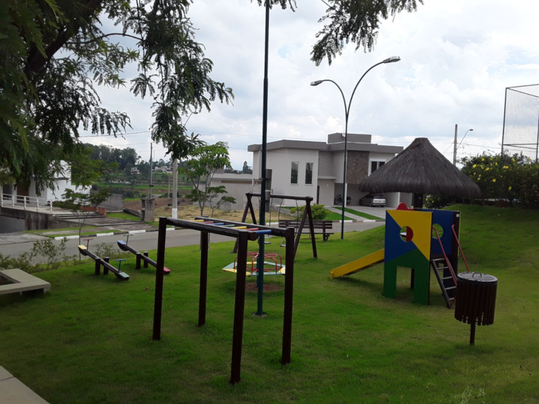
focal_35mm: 31
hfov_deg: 58.4
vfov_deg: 45.4
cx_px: 270
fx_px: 483
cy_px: 202
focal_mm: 3.3
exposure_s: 1/1010
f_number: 2.2
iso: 40
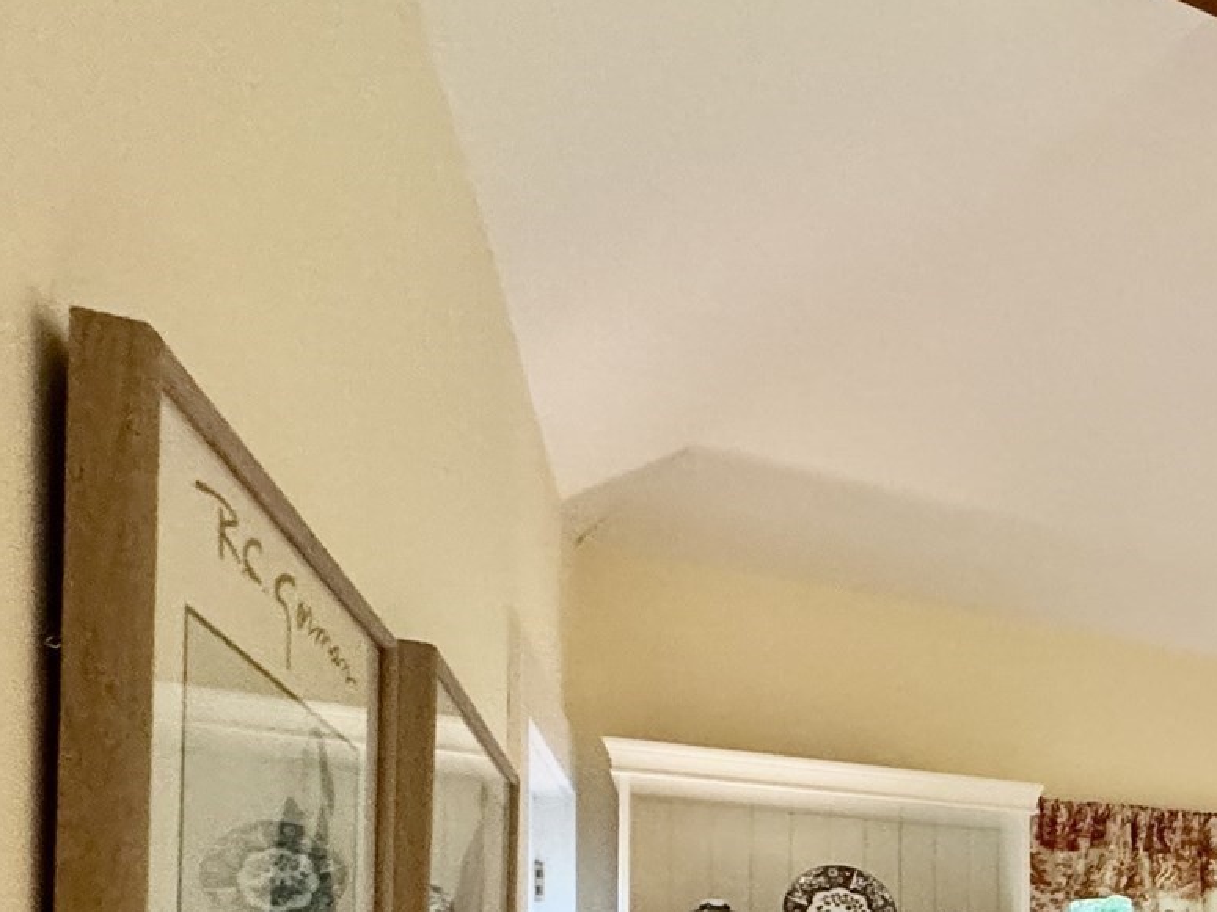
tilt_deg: -0.2
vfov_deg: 32.9
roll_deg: -0.5
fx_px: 1301
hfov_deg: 35.6
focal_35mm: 37
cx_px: 1551
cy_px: 1045
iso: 400
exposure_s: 1/60
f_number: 2.2
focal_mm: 2.22
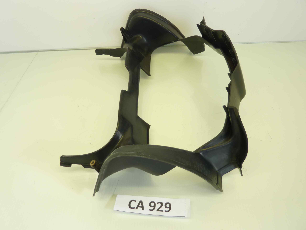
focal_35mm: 26
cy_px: 115
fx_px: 230
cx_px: 153
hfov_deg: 67.3
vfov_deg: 53.1
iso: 80
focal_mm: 4.1
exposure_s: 1/40
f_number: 3.3
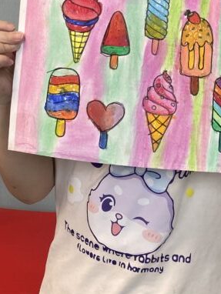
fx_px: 578
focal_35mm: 68
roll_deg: -1.3
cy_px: -63
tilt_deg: -2.2
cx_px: 166
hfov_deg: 21.5
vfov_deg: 25.5
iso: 64
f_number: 1.8
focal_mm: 4.25
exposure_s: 1/100
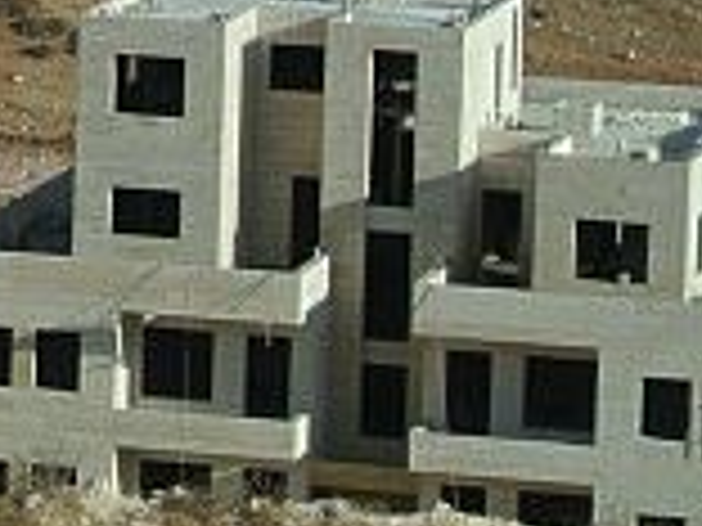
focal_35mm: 360
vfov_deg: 4.1
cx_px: -1202
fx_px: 7301
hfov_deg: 5.3
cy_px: -202
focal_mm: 24.4
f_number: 5.3
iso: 100
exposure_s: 1/500
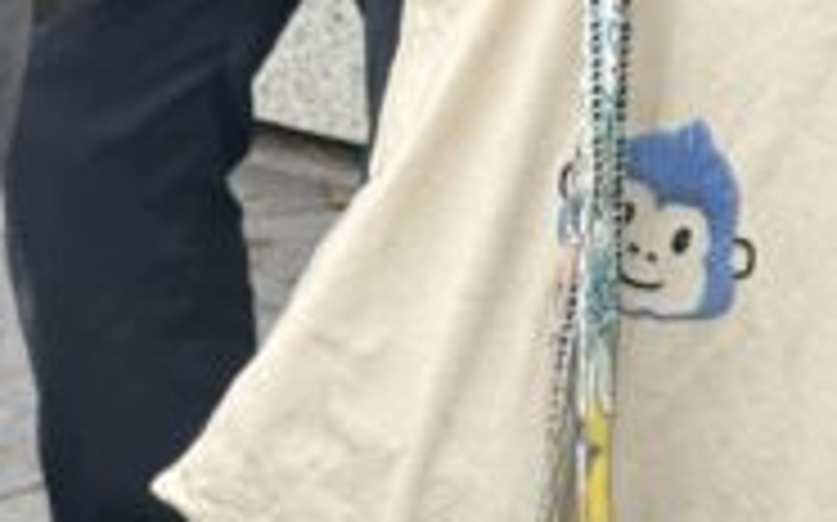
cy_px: -526
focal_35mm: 263
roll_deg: +0.5
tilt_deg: -8.5
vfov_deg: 4.9
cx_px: -40
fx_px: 5996
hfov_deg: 7.9
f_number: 2.8
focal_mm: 9
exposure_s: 1/121
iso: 40
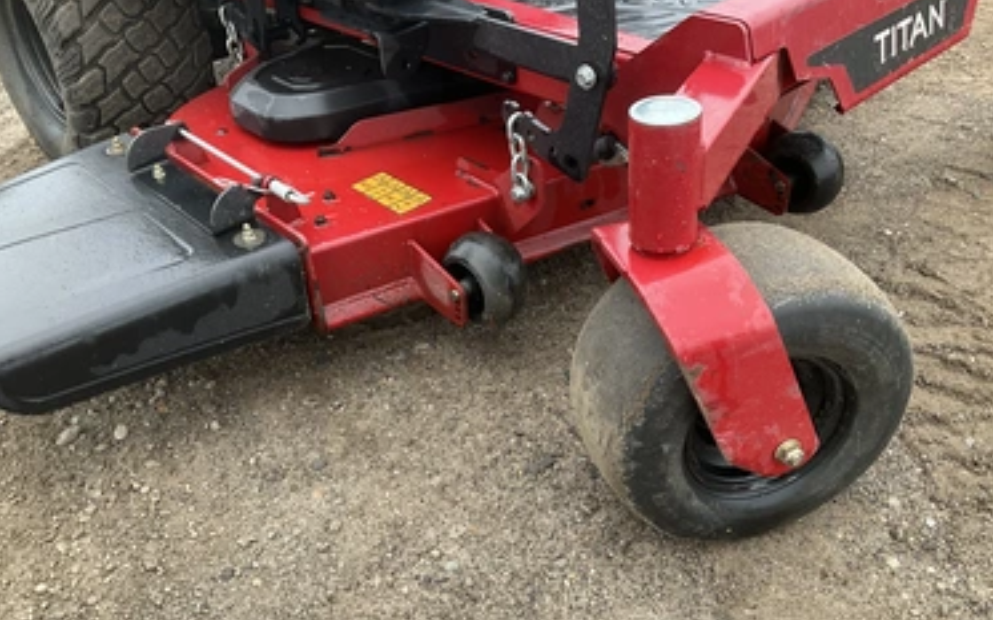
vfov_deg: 38.3
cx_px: 485
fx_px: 893
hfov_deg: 58.1
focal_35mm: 33
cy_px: 322
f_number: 1.8
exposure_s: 1/122
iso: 40
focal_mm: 3
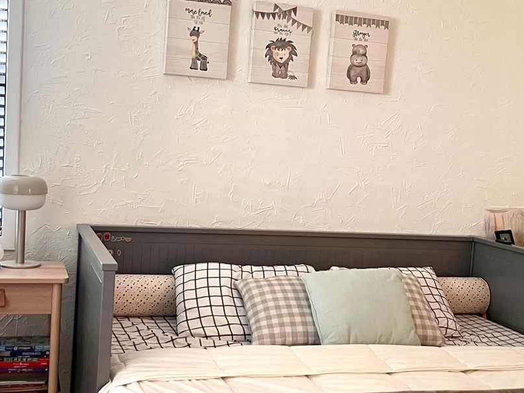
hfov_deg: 36.8
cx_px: 280
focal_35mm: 52
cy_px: 203
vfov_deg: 28.0
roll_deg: -3.9
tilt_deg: -5.0
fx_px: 787
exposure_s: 1/60
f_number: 1.5
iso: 320
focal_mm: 5.7
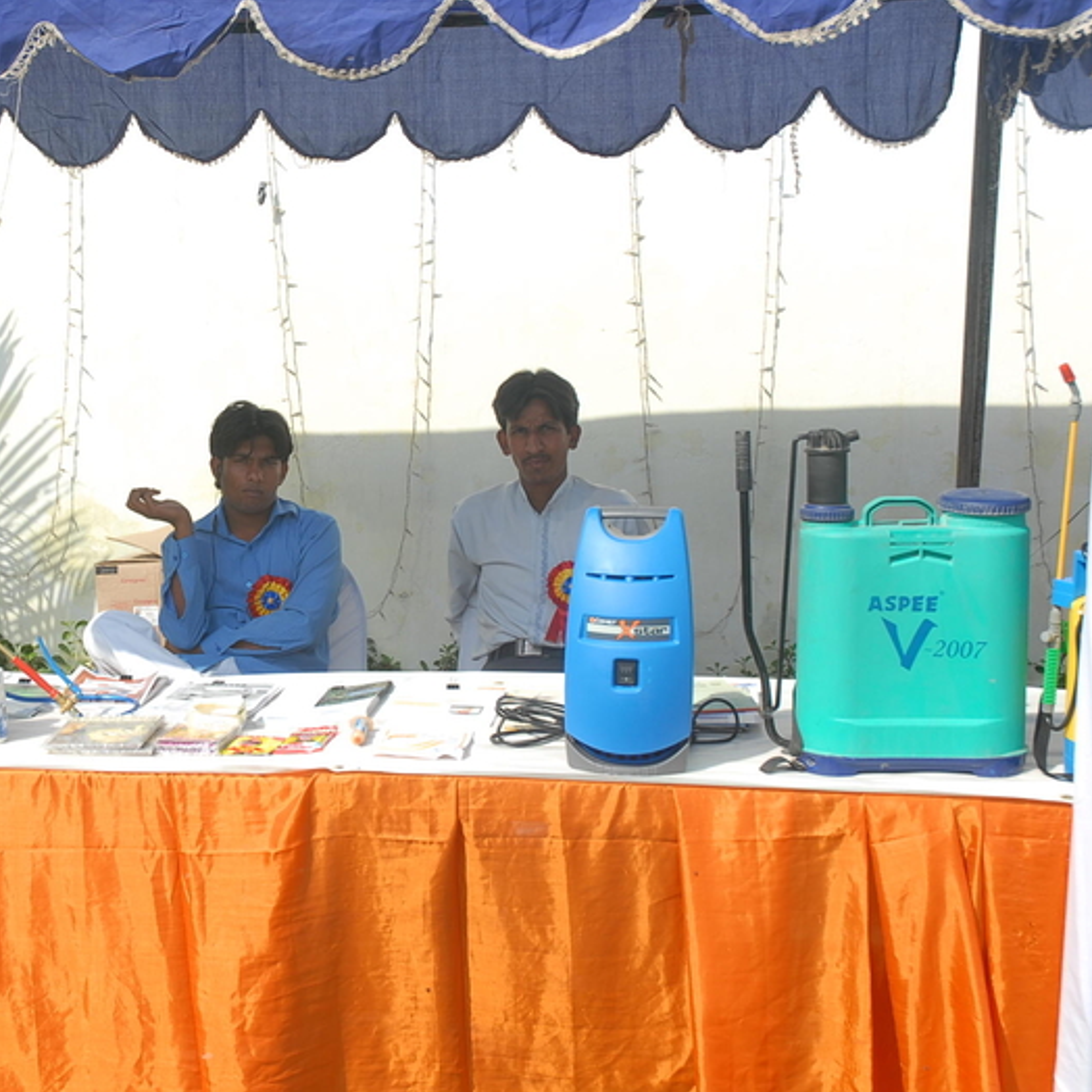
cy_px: 554
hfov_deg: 31.9
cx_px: 281
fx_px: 1879
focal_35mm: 53
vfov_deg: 32.4
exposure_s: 1/125
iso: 100
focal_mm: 27
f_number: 7.1
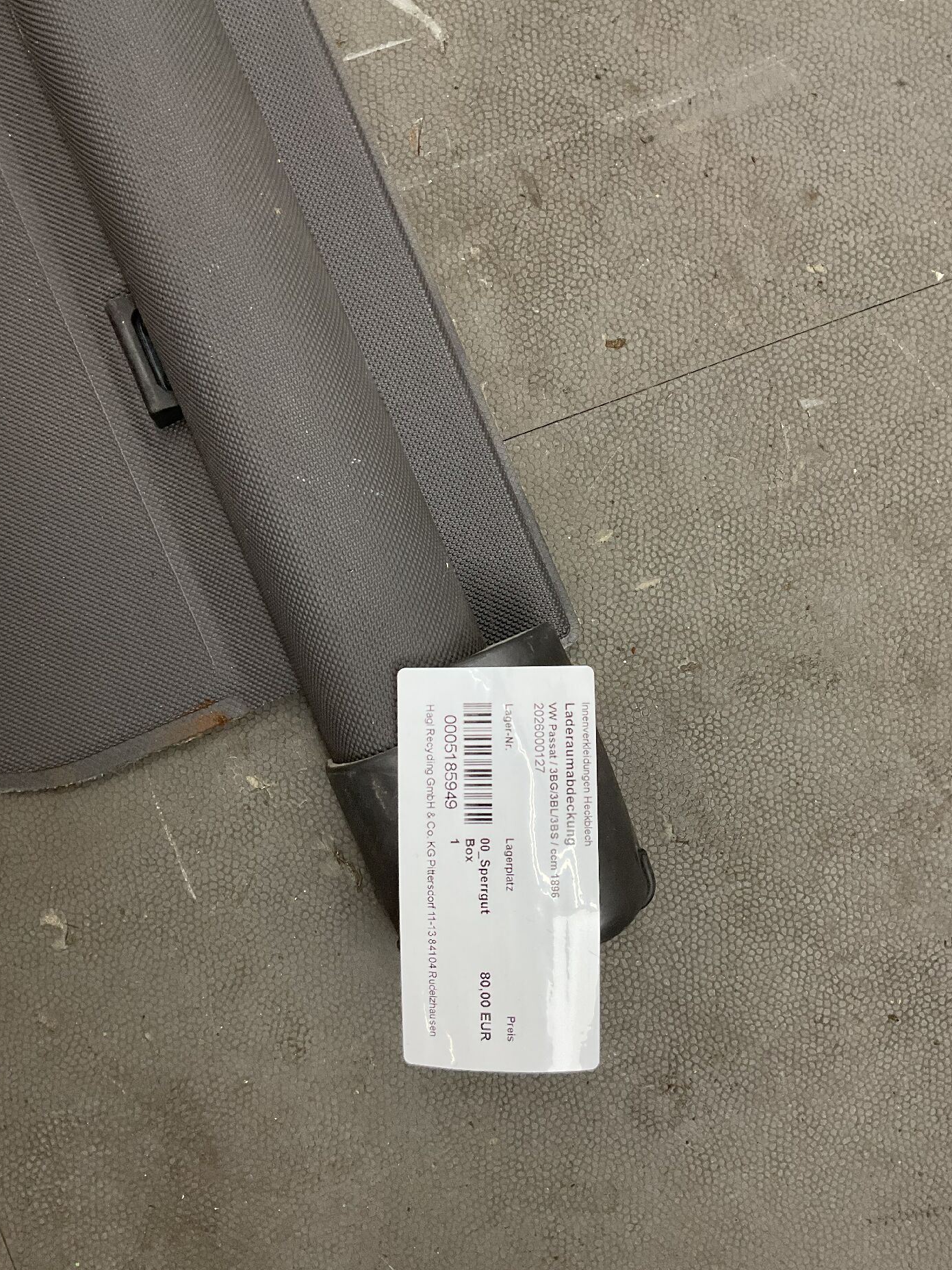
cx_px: 472
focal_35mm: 30
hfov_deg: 46.8
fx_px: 1100
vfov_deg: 60.0
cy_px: 623
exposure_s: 1/100
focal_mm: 3
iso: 50
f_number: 1.8
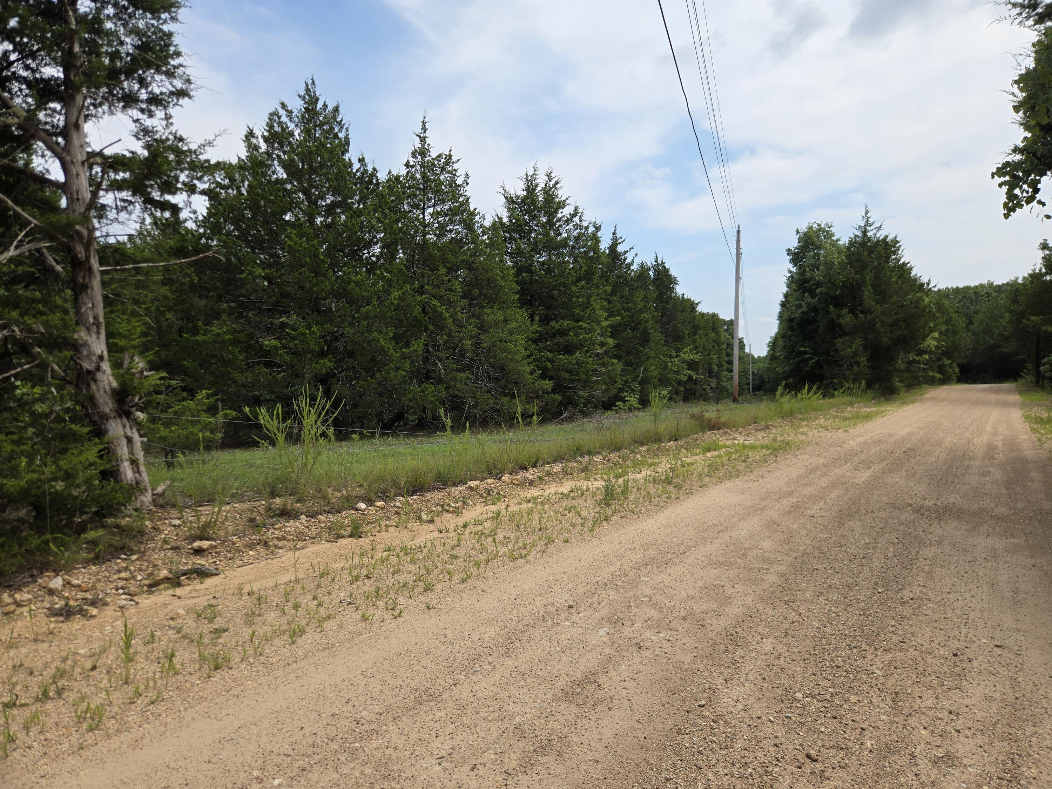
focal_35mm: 23
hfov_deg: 73.9
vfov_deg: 58.9
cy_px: 394
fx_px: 699
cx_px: 526
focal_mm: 5.4
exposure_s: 1/1318
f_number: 1.8
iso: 25
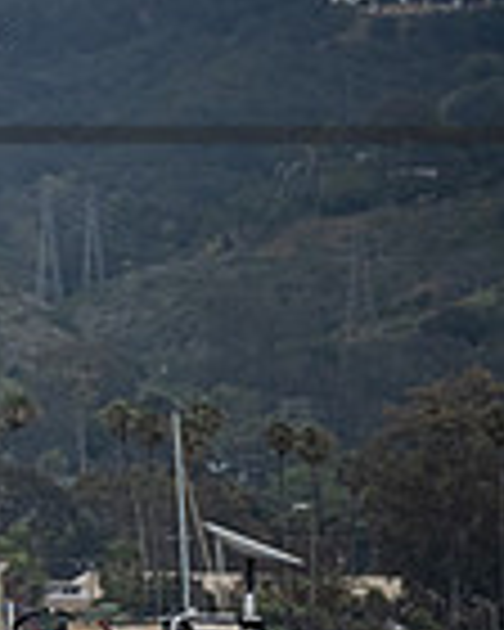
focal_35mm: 1554
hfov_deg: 1.0
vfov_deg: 1.2
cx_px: -796
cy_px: 241
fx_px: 28975
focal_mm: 400
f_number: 8
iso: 800
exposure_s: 1/2000
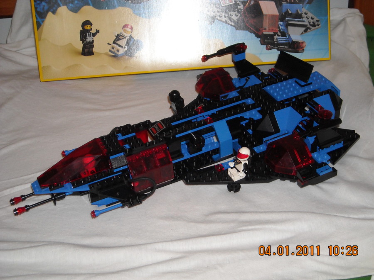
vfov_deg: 27.0
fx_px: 583
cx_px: 187
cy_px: 140
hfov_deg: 35.5
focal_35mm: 54
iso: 200
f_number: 3.3
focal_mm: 8.85
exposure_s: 1/60
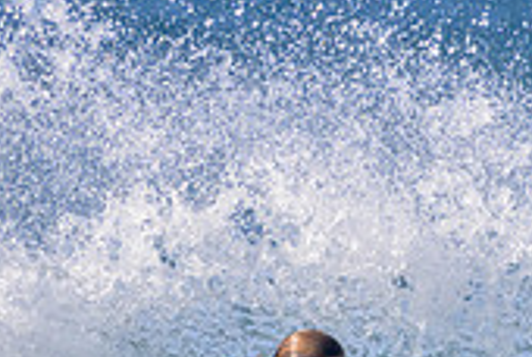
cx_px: 253
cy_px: 556
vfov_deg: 0.4
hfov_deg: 0.6
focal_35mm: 3405
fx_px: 50406
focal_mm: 1000
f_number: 11
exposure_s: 1/2500
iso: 2000
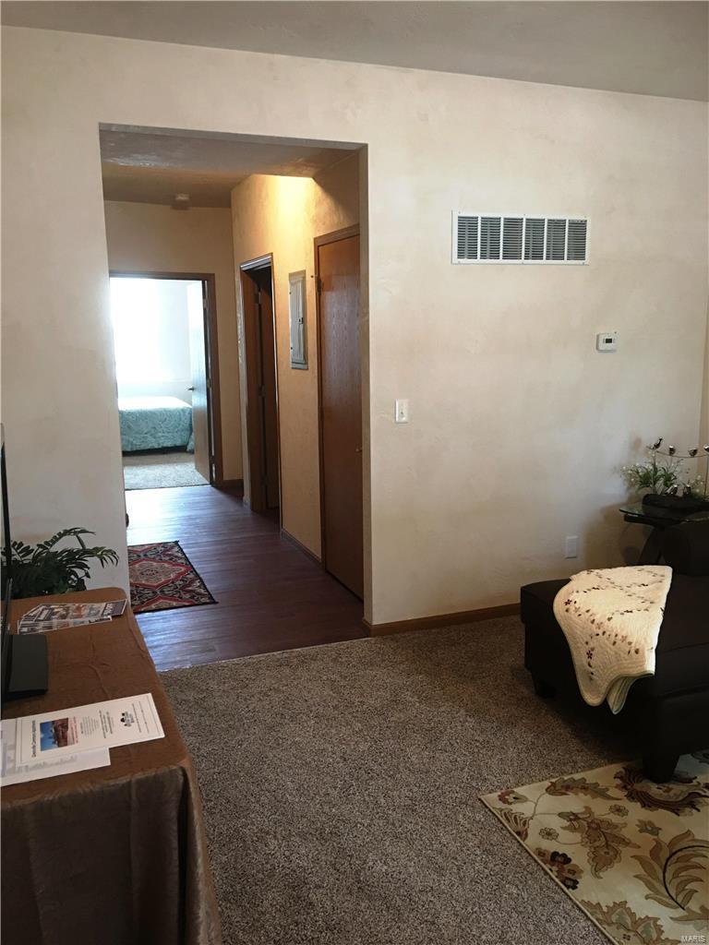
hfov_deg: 48.2
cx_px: 354
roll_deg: +0.8
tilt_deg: -9.7
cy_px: 472
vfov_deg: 61.7
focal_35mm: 29
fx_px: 792
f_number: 2.2
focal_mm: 4.15
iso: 100
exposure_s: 1/10
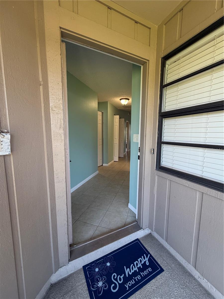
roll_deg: -0.7
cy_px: 150
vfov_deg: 102.1
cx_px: 112
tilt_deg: -7.4
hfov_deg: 85.7
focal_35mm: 14
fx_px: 121
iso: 200
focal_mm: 2.22
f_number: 2.2
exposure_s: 1/120
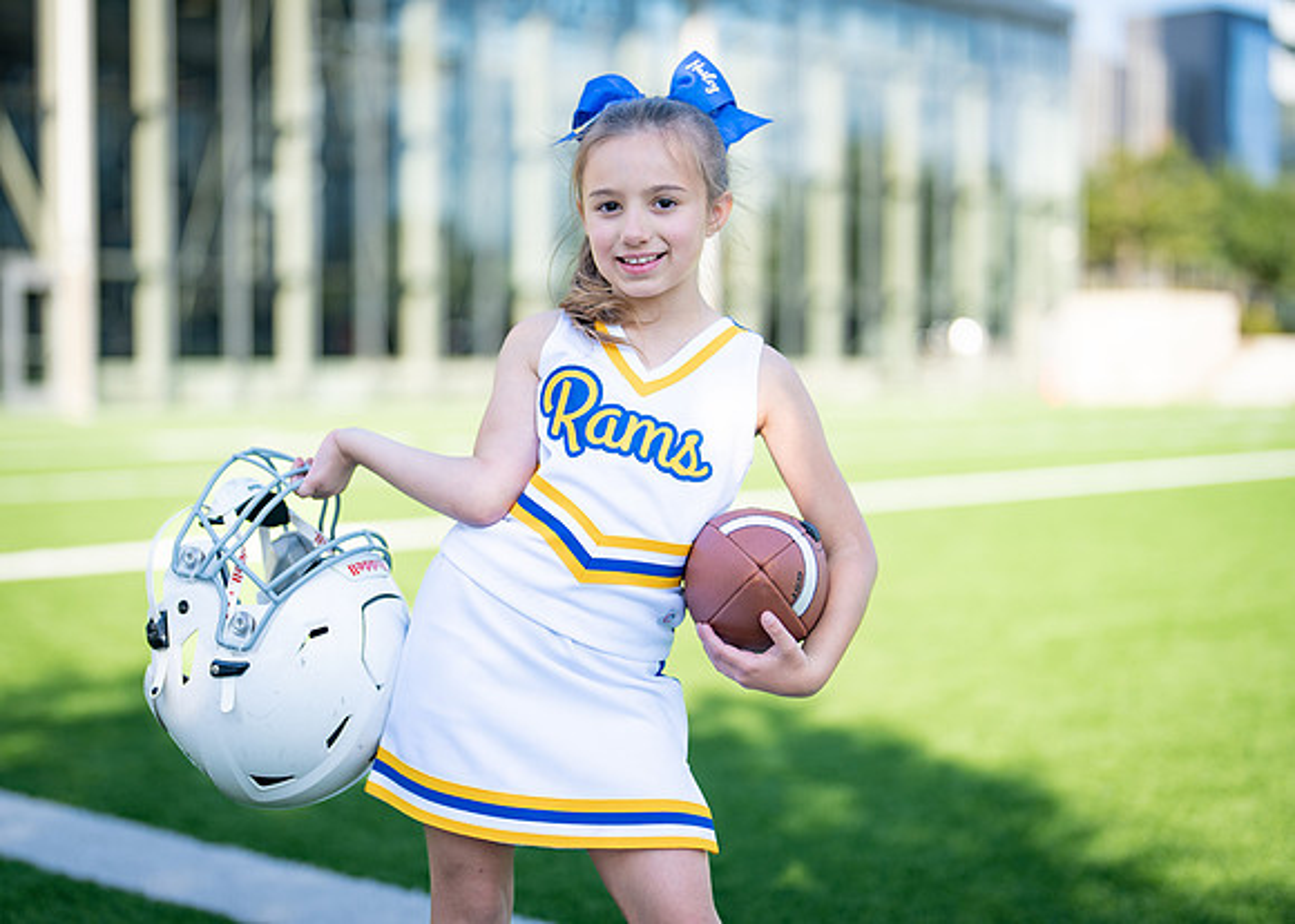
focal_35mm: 59
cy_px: 481
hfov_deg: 33.4
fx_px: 2154
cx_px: 594
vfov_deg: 24.2
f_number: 1.2
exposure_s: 1/3200
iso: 100
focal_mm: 50
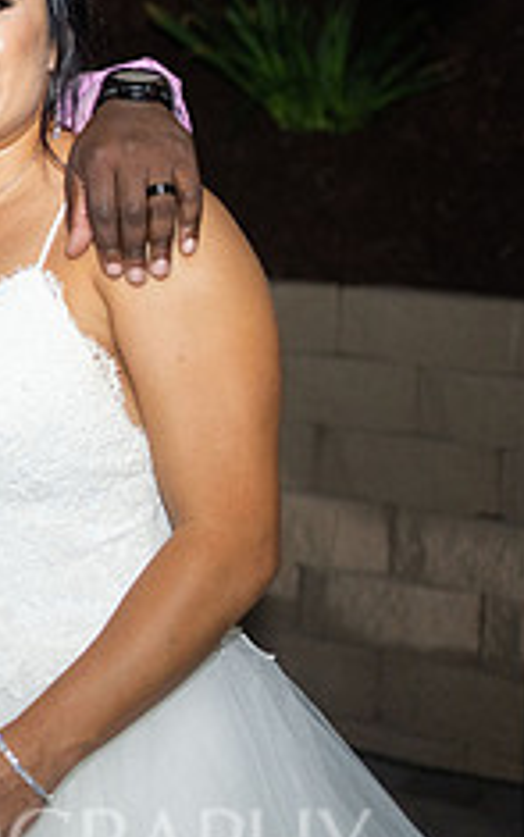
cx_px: -342
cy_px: 230
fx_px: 2009
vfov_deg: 23.4
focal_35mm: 88
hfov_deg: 13.7
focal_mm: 35
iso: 1600
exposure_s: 1/200
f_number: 2.5
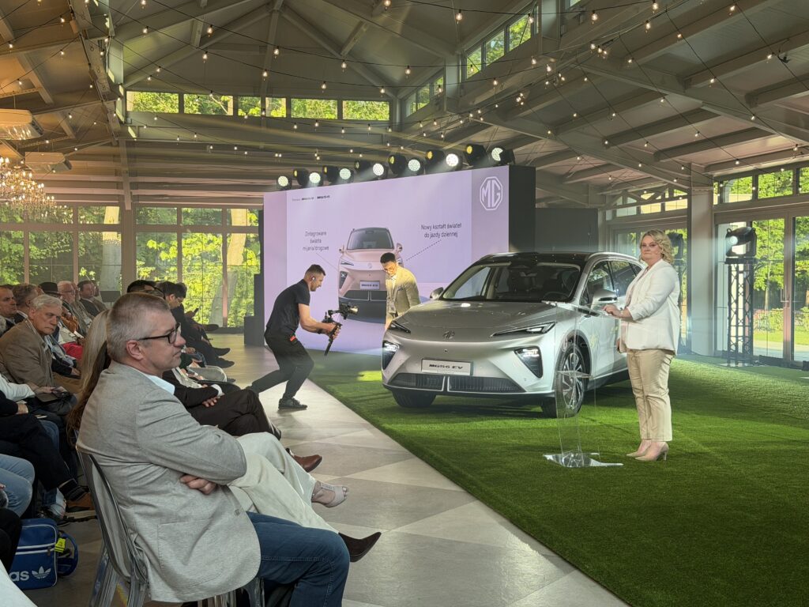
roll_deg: -0.1
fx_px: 1122
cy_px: 304
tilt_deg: -1.8
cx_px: 404
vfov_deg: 30.3
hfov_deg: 39.7
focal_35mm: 48
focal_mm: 6.76
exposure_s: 1/119
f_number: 1.78
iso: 50
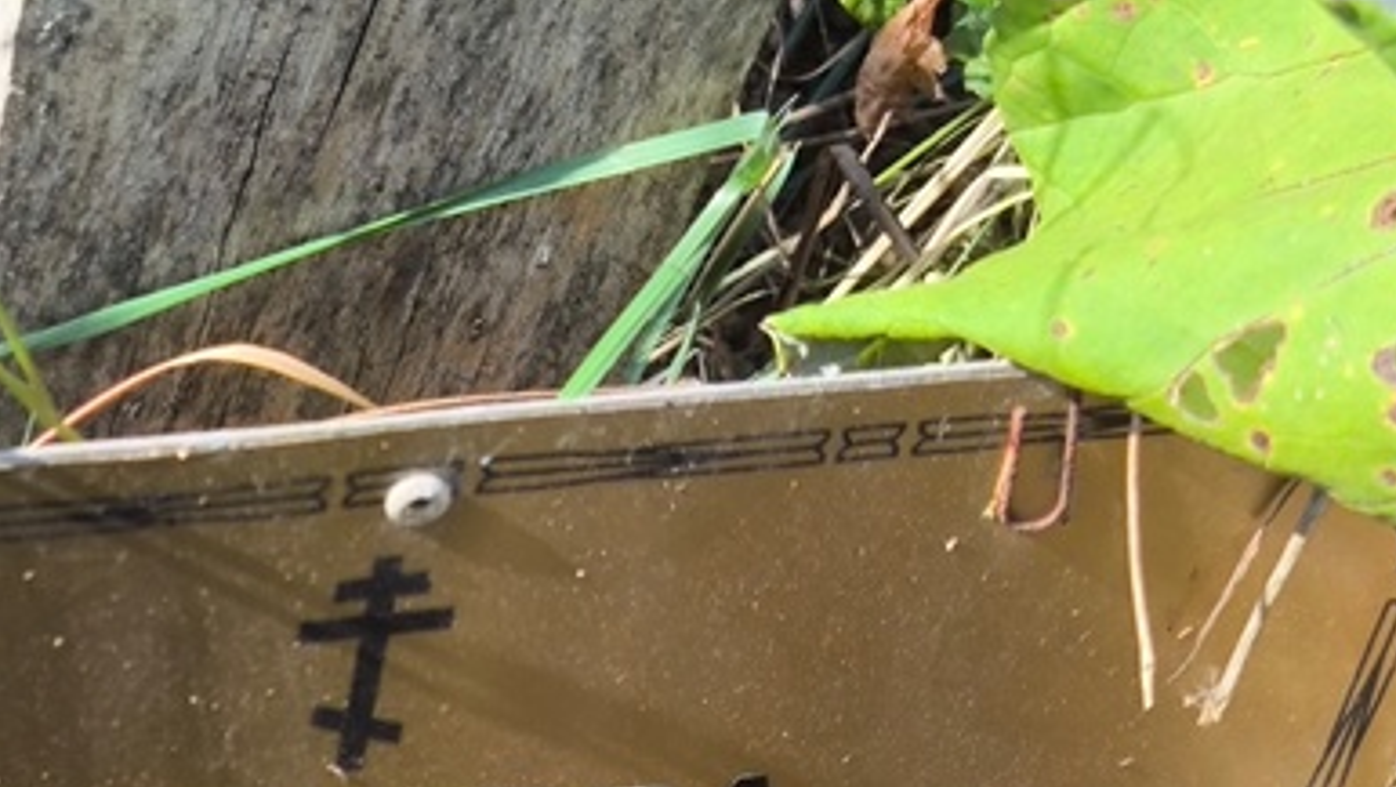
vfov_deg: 10.6
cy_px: 849
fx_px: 4185
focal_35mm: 113
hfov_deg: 18.4
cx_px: -5
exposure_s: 1/369
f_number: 1.7
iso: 50
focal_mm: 4.71
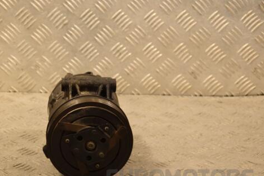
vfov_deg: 13.7
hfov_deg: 20.4
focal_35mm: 100
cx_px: 96
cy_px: 103
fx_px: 733
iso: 800
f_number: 6.3
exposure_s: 1/160
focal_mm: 52
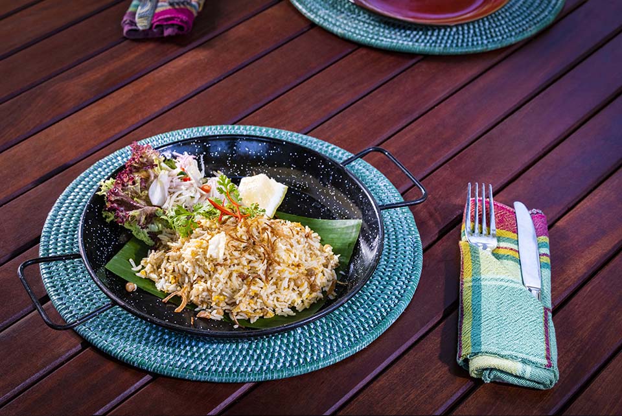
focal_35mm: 70
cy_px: 208
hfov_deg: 28.8
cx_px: 311
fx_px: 1211
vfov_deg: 19.5
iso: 1250
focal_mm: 70
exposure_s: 1/250
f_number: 10
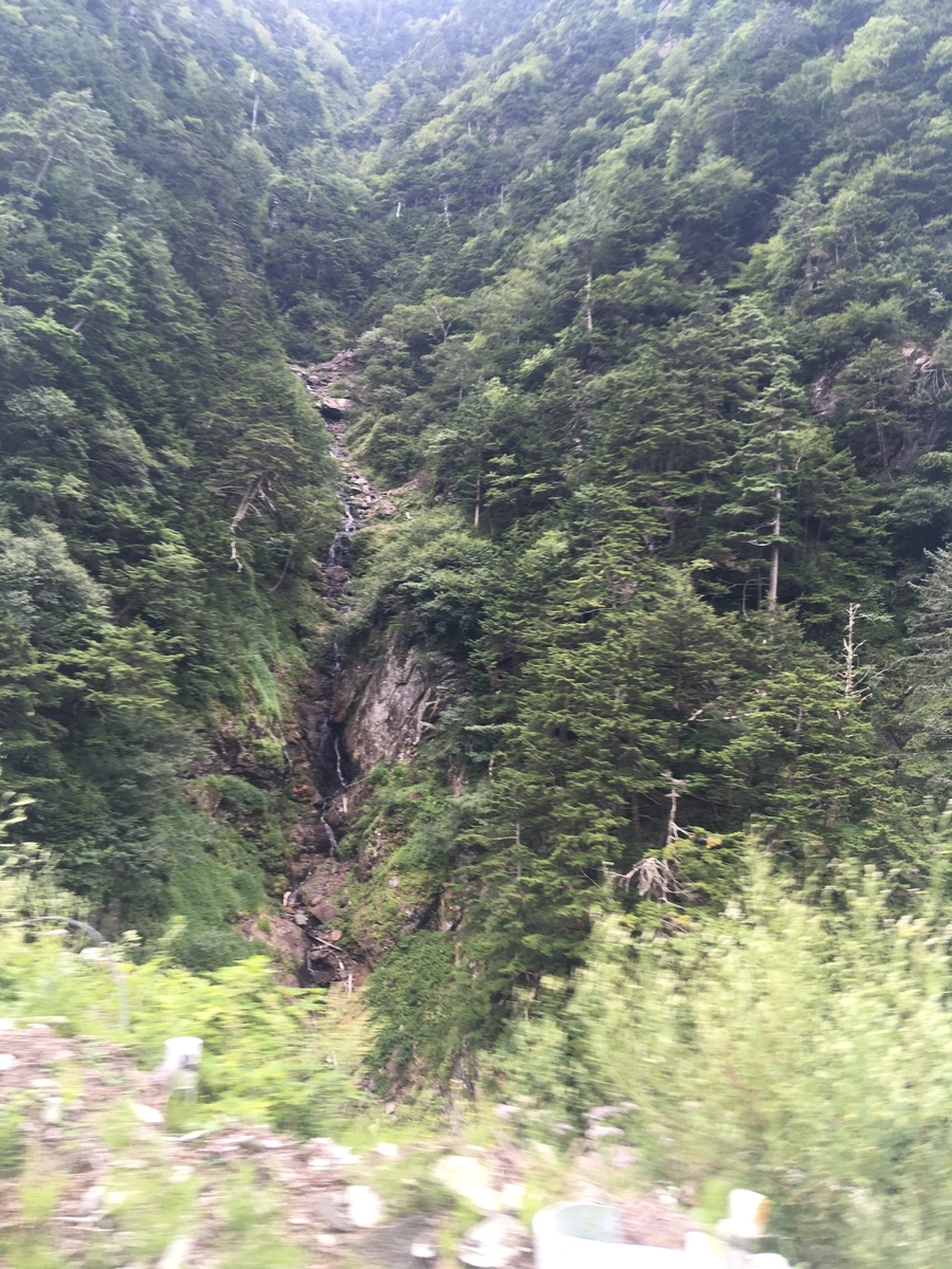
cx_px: 476
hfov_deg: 48.2
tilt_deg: -1.1
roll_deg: -2.0
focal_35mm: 29
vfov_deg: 61.7
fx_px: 1063
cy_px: 634
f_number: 2.2
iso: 25
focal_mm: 4.15
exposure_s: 1/120
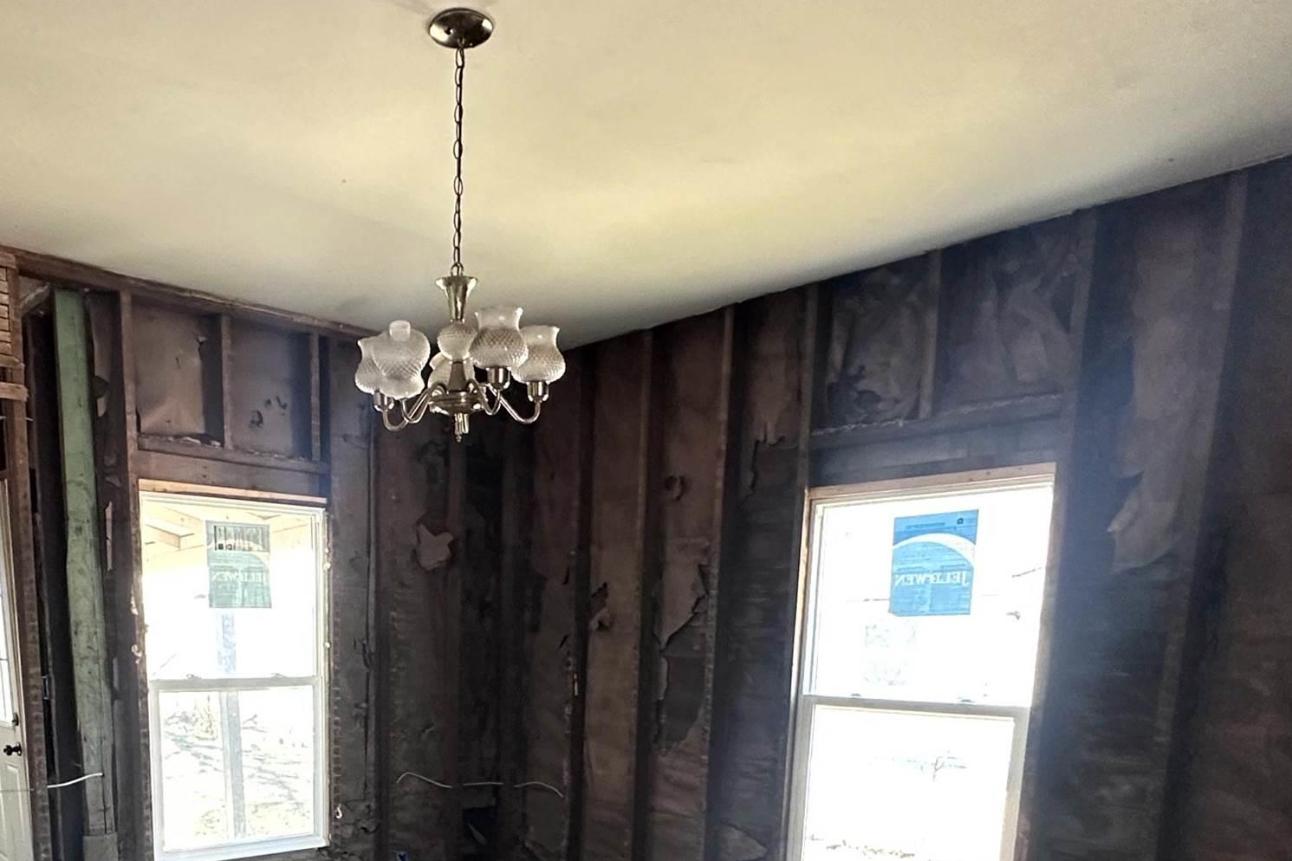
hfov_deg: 60.3
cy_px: 838
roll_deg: -0.2
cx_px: 416
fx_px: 1077
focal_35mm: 30
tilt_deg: -11.2
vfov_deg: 39.1
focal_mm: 2.22
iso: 320
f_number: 2.2
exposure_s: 1/99
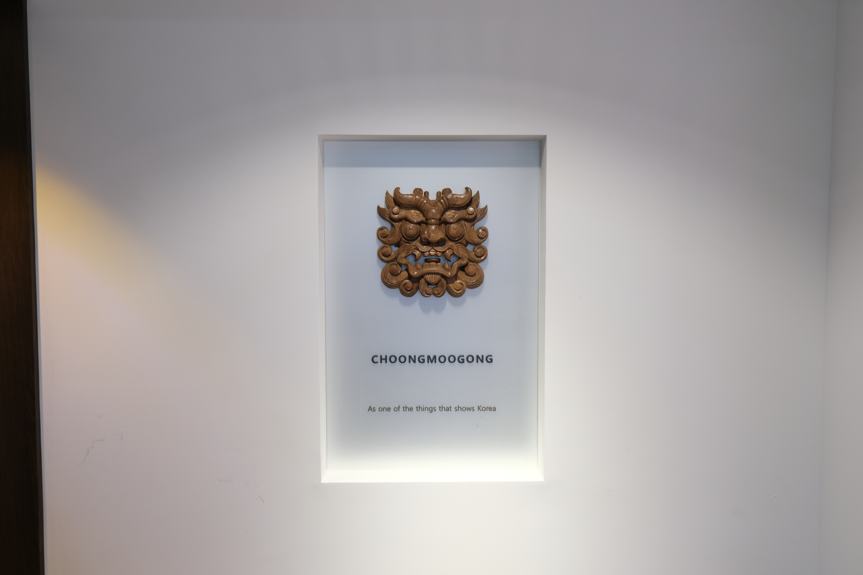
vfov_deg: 42.3
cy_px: 288
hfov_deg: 60.3
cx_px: 432
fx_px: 743
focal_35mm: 31
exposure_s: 1/30
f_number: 3.2
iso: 400
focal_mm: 20.5
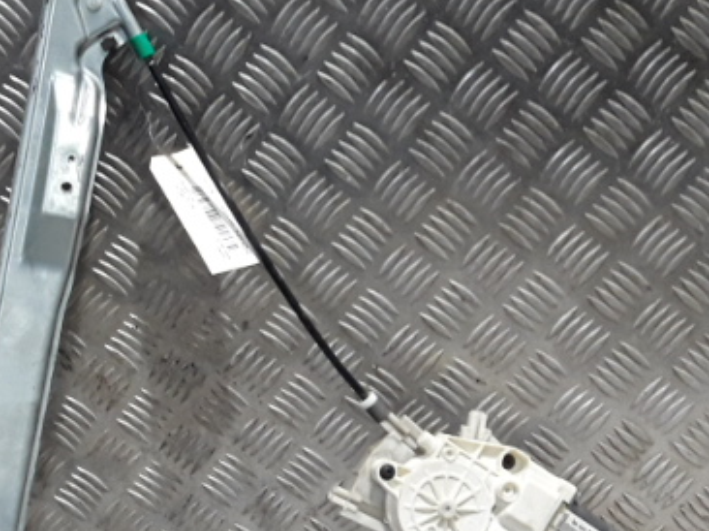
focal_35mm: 49
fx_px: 1003
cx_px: 167
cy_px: 384
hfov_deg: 37.8
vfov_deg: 29.3
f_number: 1.9
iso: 125
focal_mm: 3.7
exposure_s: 1/33
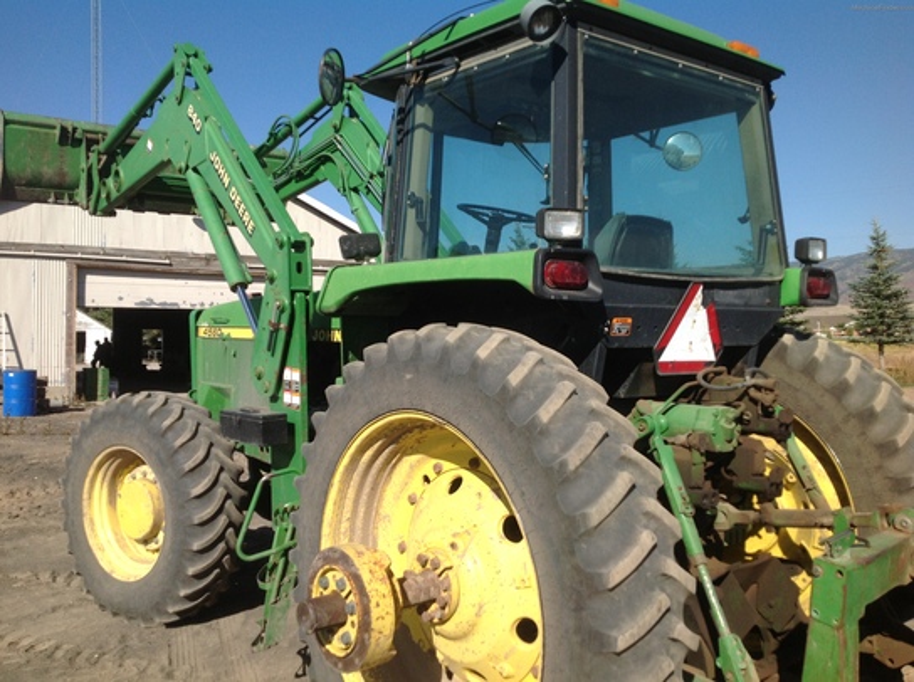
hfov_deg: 52.7
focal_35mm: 35
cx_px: 457
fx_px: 923
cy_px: 341
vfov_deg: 40.6
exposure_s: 1/2016
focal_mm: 4.28
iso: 50
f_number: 2.4
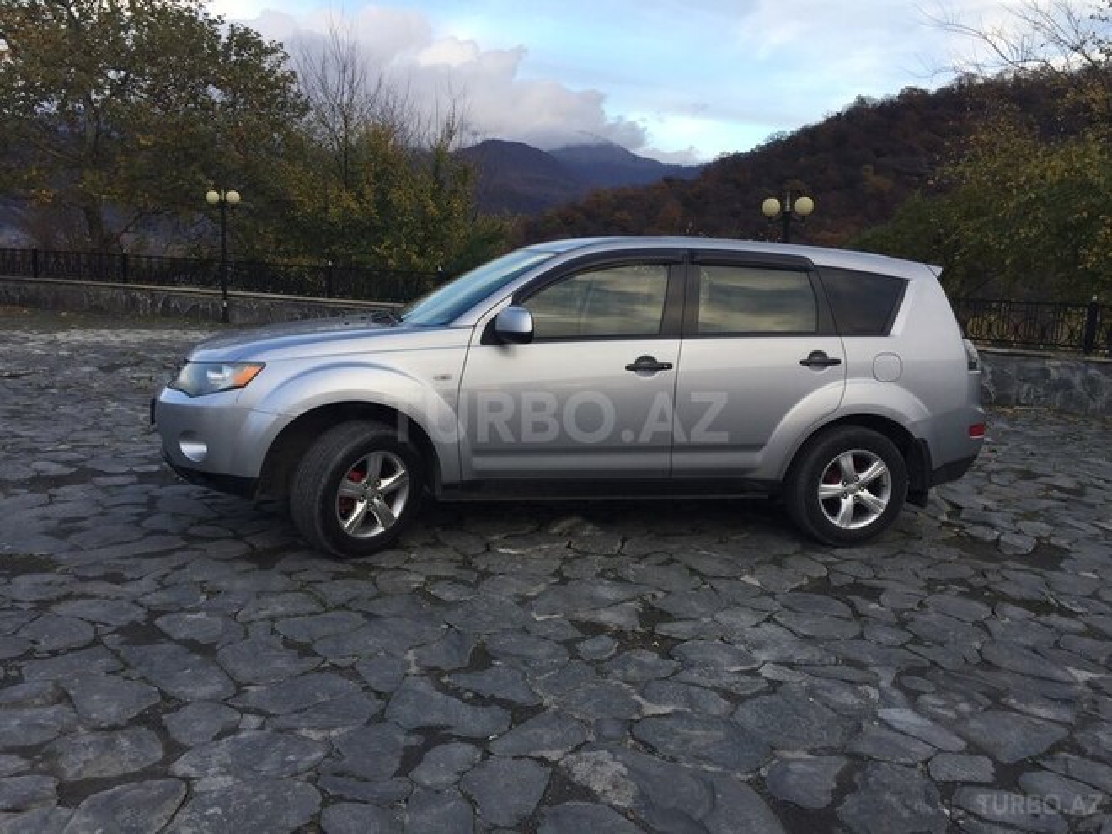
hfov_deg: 61.7
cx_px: 556
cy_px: 417
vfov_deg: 48.2
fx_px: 932
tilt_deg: -6.9
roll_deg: -2.8
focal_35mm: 29
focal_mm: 4.15
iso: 32
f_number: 2.2
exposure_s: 1/202
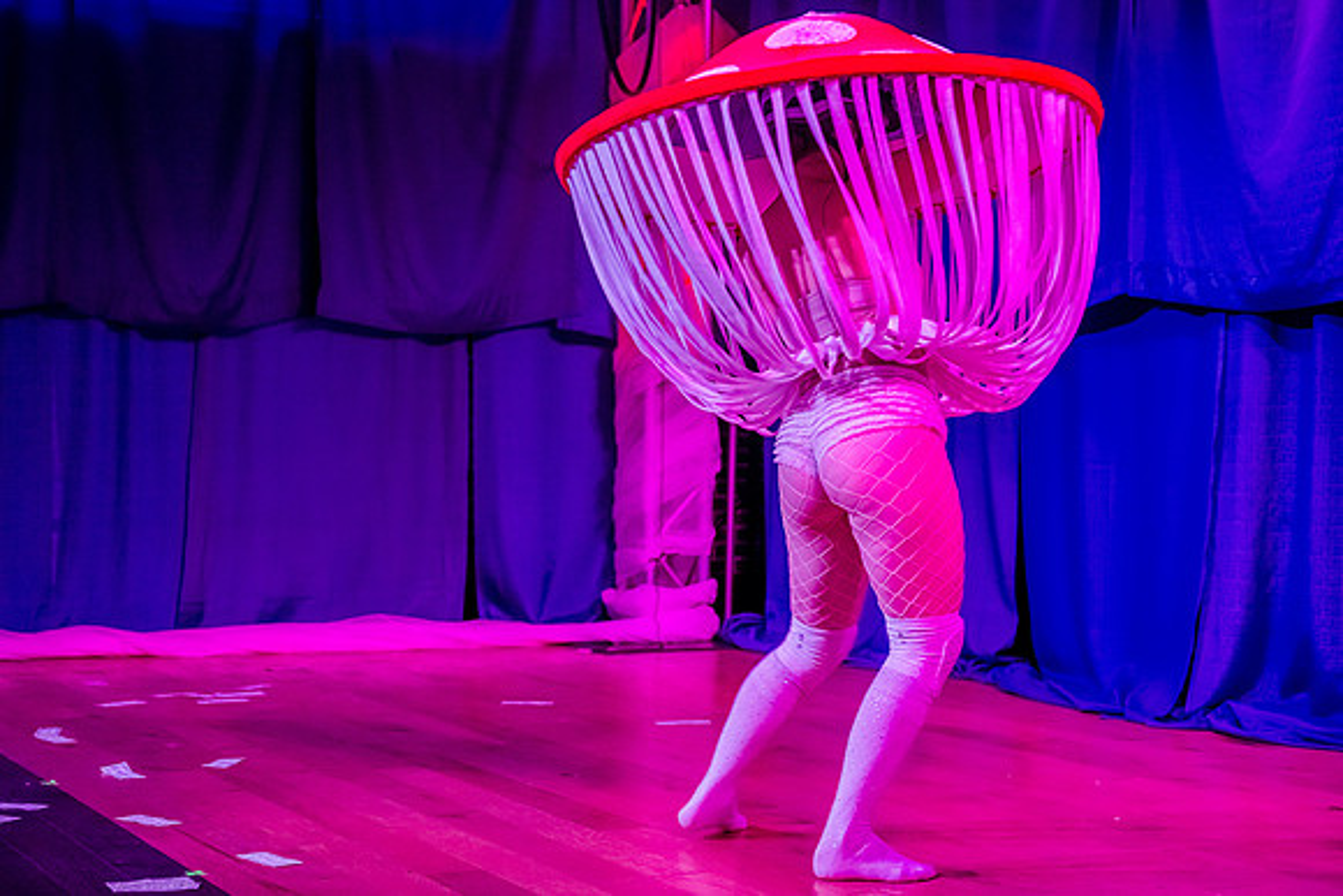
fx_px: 2342
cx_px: 517
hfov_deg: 31.9
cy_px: 459
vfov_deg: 21.7
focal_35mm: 63
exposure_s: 1/100
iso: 2500
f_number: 2.8
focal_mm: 50
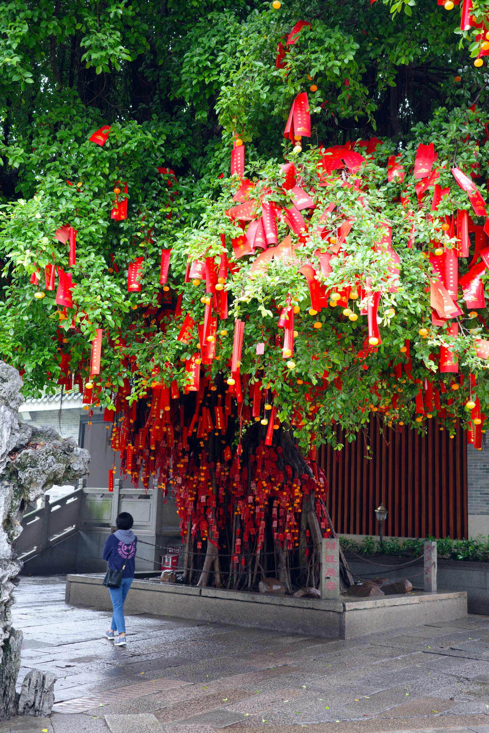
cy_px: 366
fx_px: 815
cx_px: 244
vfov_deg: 48.5
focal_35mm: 40
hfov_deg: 33.4
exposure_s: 1/40
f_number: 2.8
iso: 400
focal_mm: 26
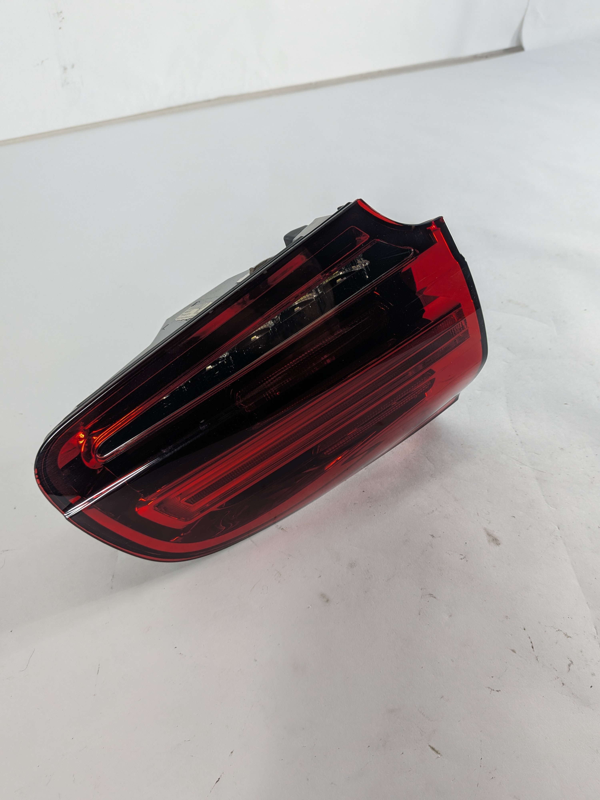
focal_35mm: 24
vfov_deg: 71.6
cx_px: 300
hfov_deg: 56.8
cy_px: 400
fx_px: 555
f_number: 1.7
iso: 31
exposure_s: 1/176
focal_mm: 4.53
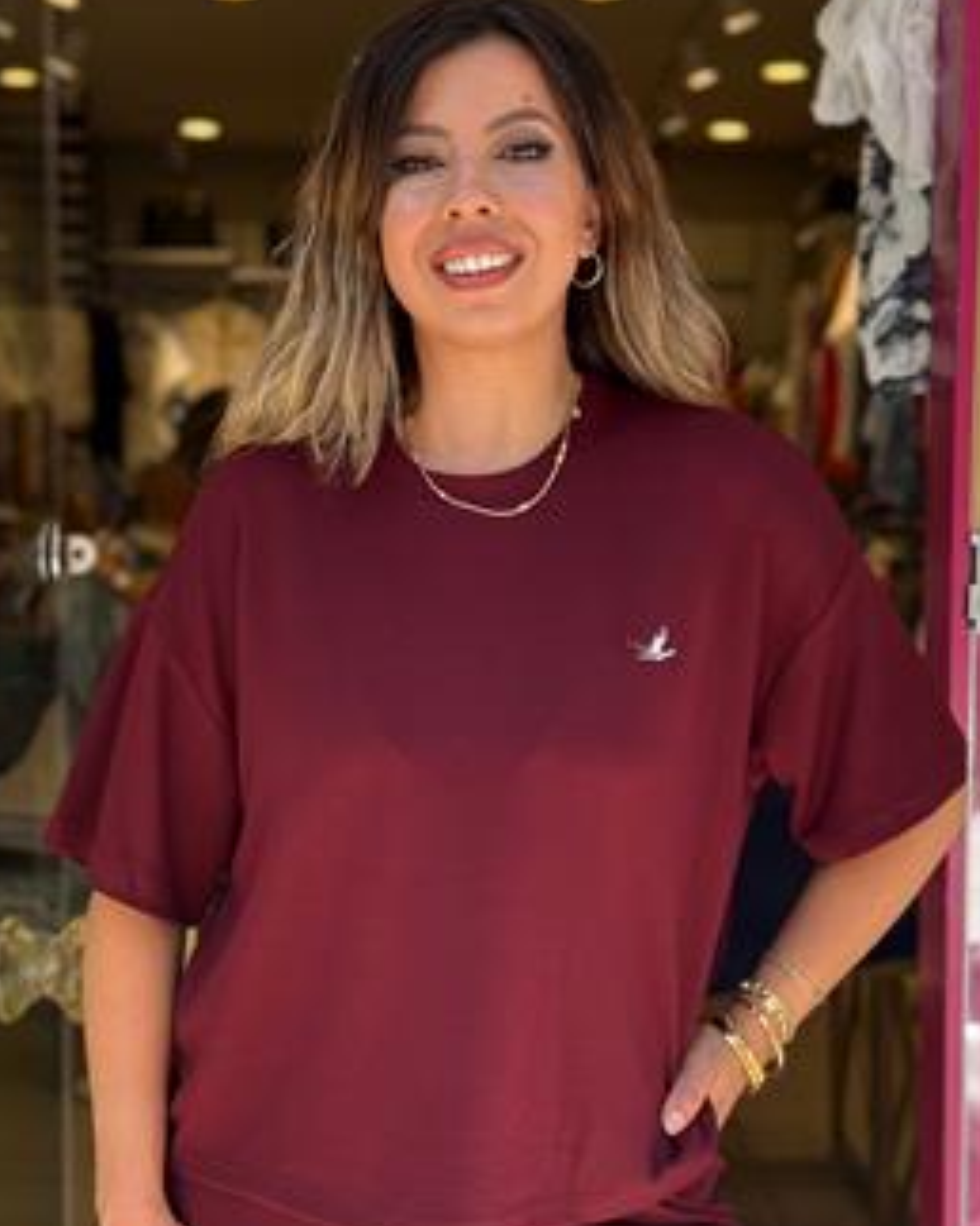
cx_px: 425
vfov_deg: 31.5
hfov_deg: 25.3
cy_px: 670
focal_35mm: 60
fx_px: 2177
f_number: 1.78
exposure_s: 1/566
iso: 64
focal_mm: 6.76
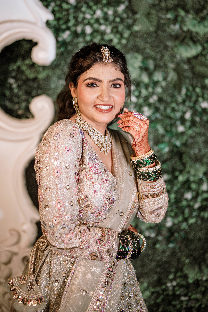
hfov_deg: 31.8
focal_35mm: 42
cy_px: 135
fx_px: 364
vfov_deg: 46.3
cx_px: 86
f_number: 1.4
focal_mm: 35
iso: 200
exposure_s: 1/250
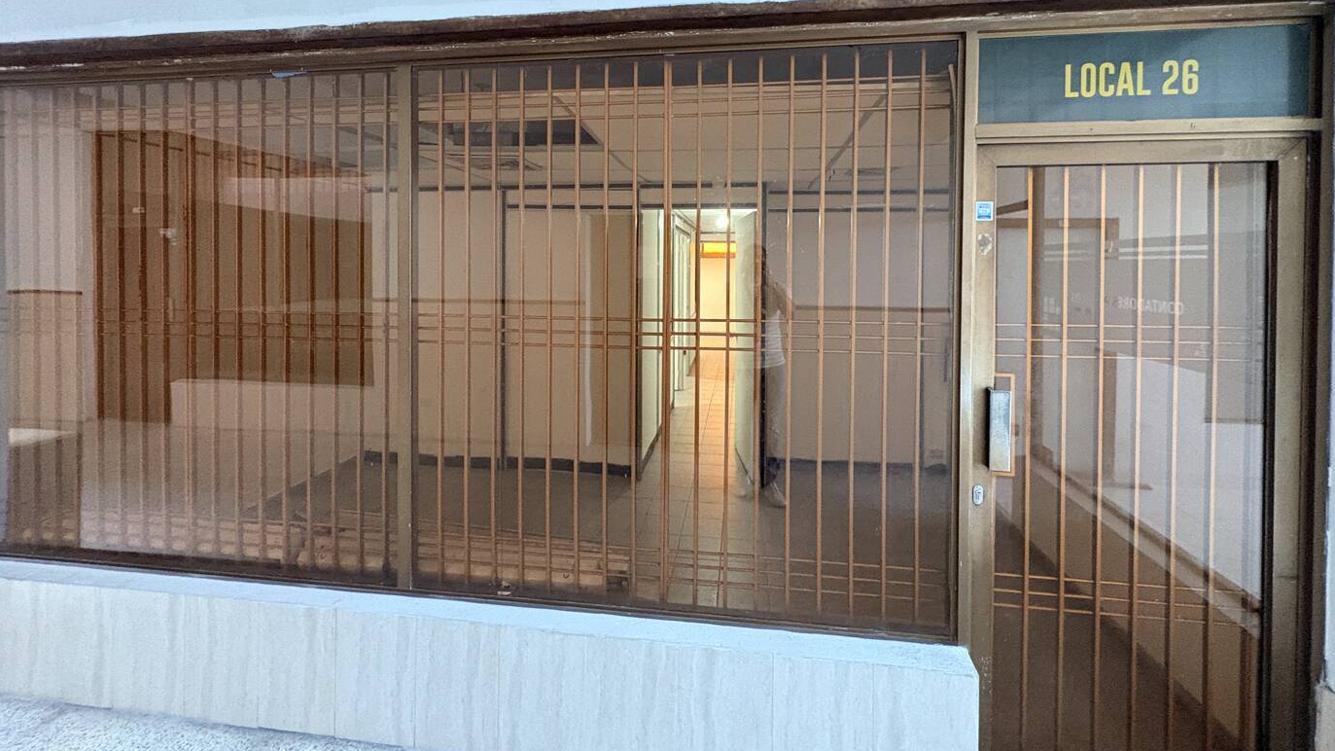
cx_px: 668
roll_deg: -0.8
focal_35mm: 16
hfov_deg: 99.4
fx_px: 566
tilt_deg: +1.3
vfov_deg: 65.8
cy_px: 271
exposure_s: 1/60
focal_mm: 2.22
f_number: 2.2
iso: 800
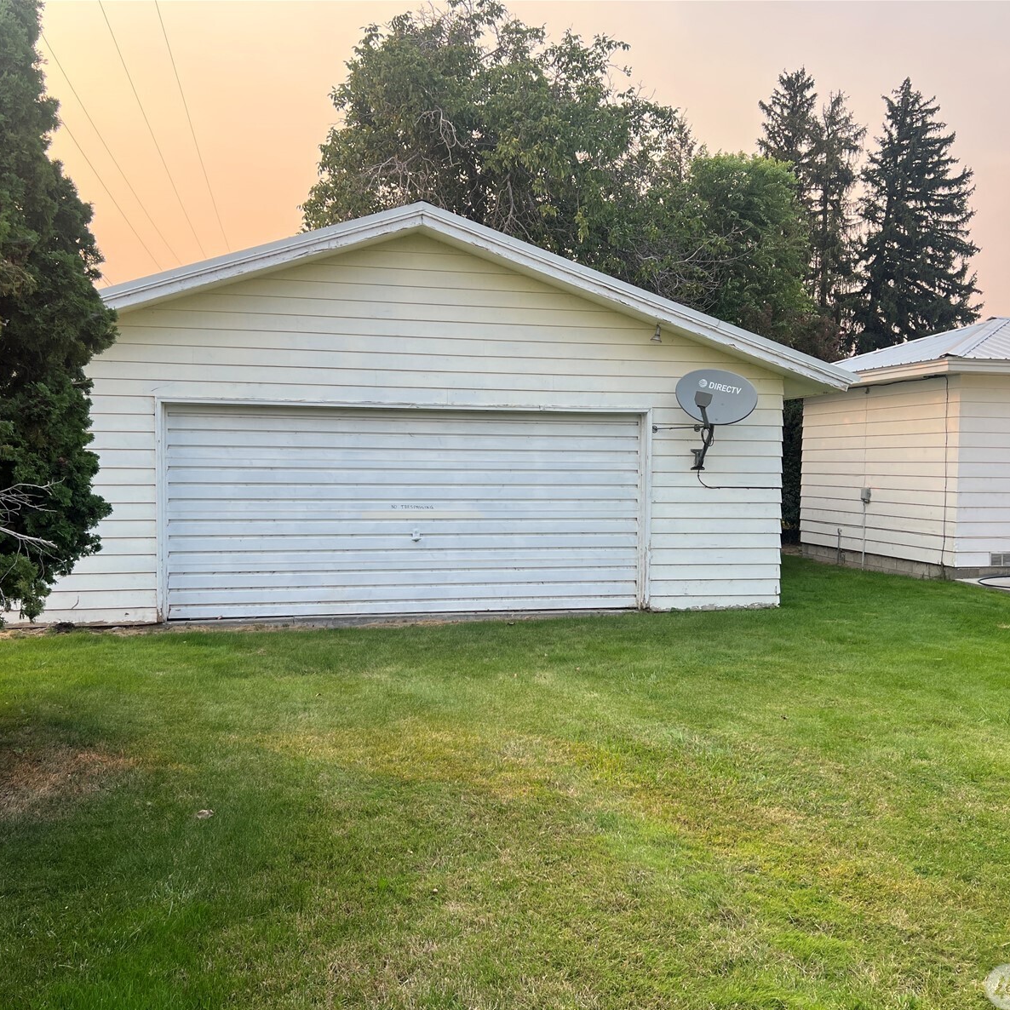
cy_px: 510
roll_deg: -0.7
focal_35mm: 31
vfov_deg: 52.5
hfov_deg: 52.5
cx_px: 525
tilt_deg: -3.2
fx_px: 1023
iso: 50
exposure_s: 1/769
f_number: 1.5
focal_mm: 5.7
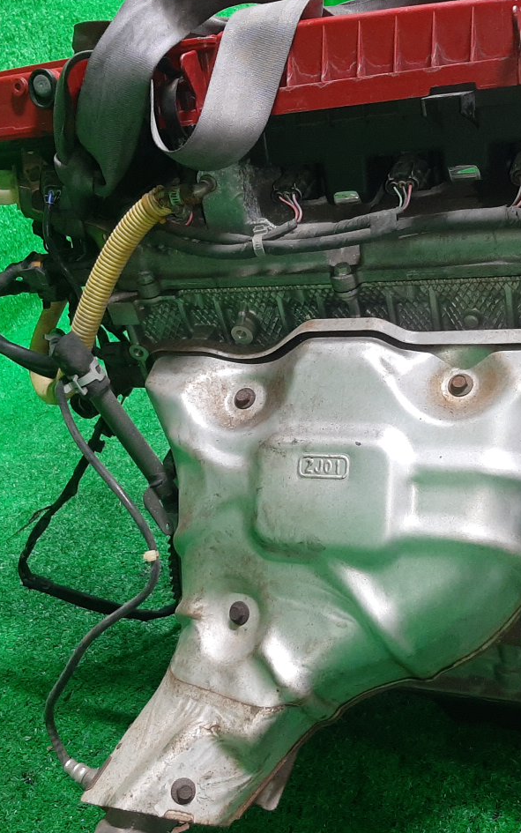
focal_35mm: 42
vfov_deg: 47.1
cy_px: 463
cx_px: 272
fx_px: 954
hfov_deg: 30.6
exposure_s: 1/50
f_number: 1.7
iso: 200
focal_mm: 3.93
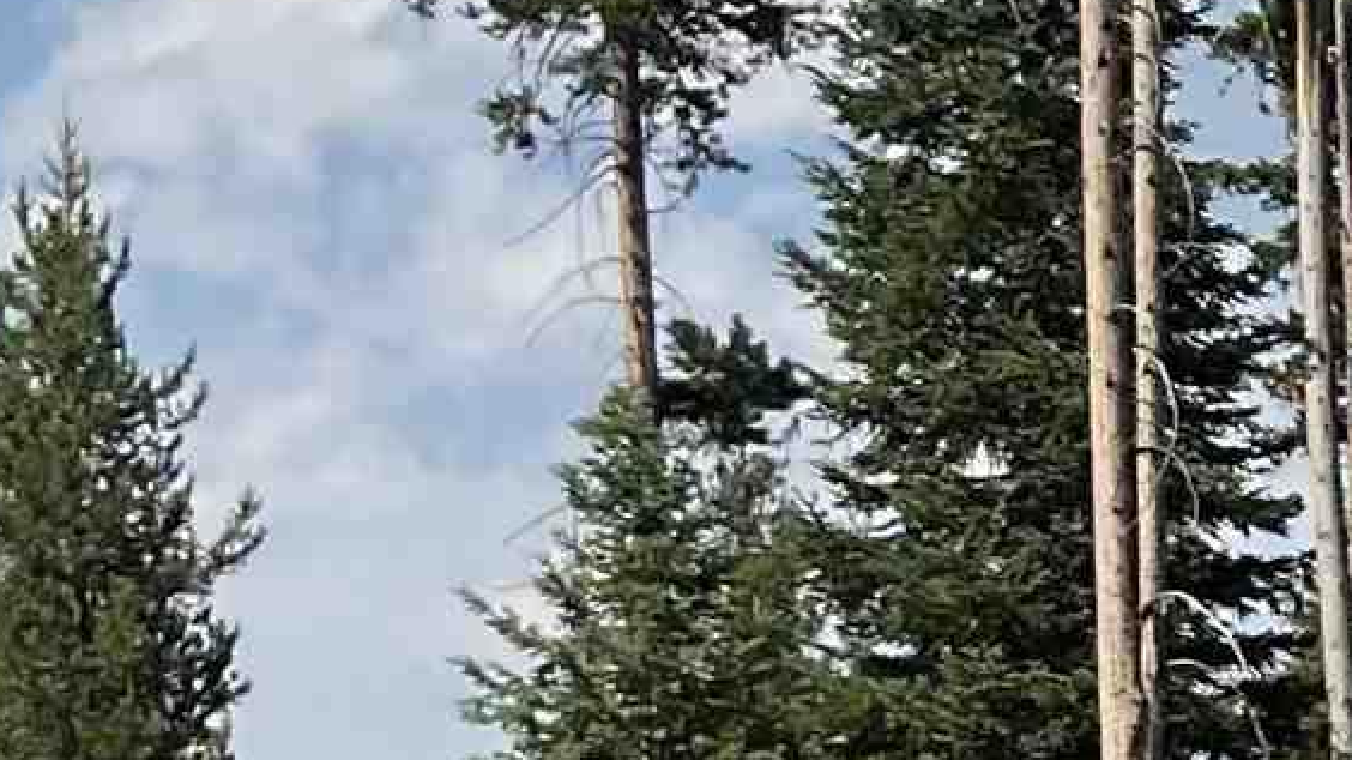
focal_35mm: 172
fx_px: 6165
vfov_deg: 6.9
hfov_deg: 10.9
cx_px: 3035
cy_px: 1307
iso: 16
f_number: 1.8
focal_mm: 3
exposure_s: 1/1490
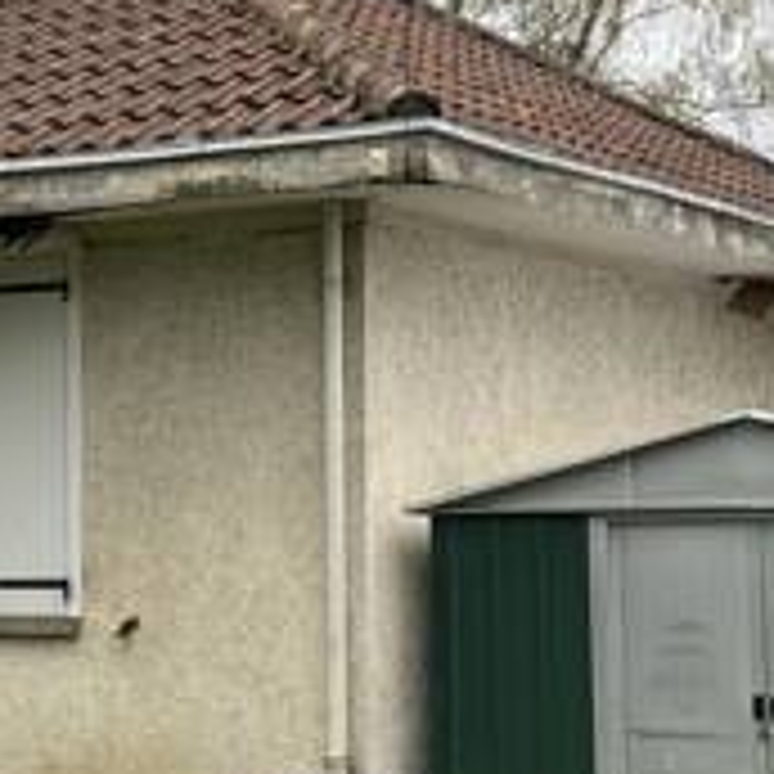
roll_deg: +1.0
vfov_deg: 16.3
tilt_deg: +3.3
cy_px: 392
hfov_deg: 16.2
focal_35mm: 107
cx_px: 176
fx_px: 2707
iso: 50
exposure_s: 1/350
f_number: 1.6
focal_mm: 5.1
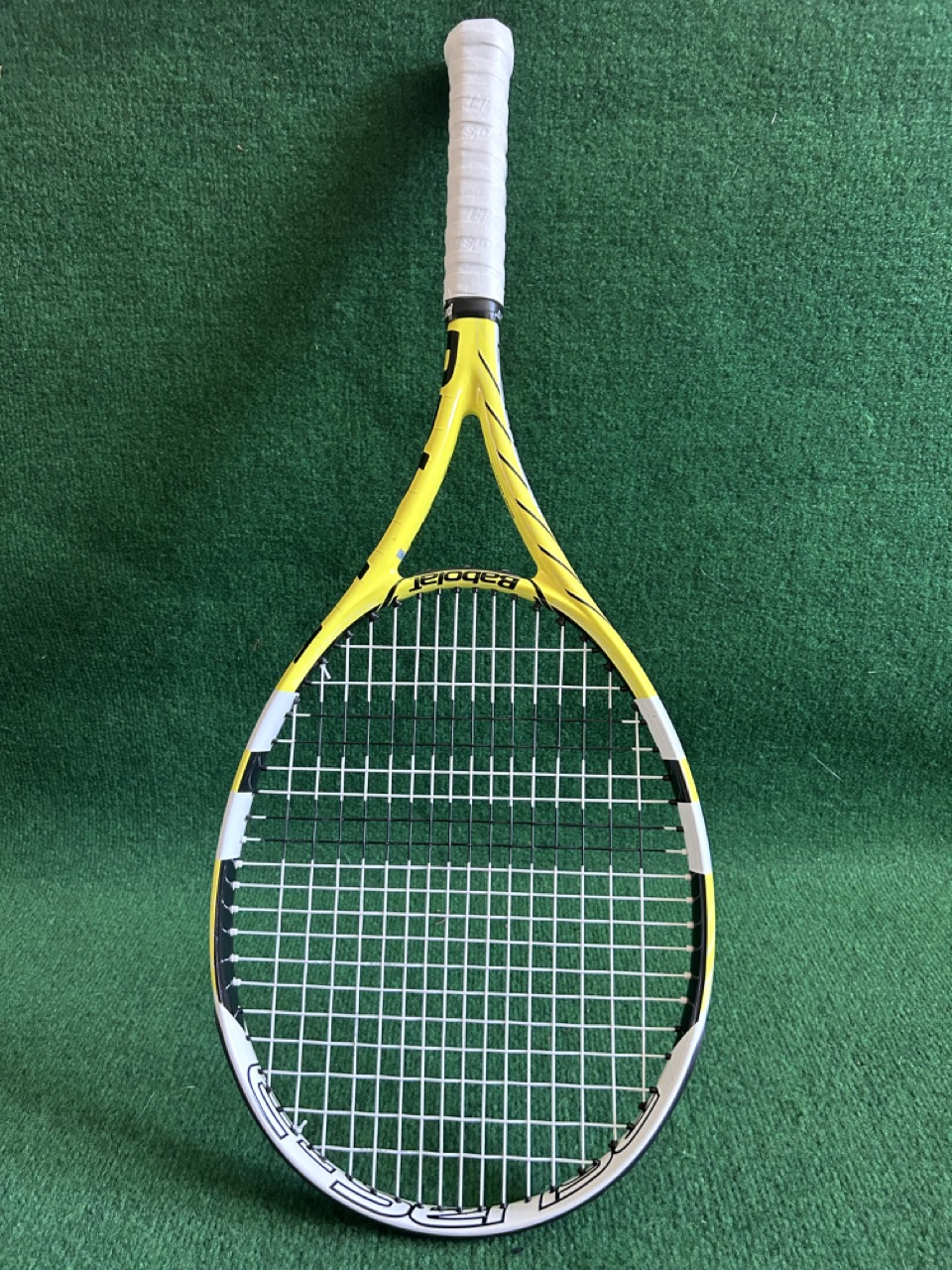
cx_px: 476
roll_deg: +1.2
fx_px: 953
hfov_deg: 53.1
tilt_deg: -18.9
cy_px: 635
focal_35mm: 26
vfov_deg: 67.3
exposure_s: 1/60
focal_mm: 5.7
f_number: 1.5
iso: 320
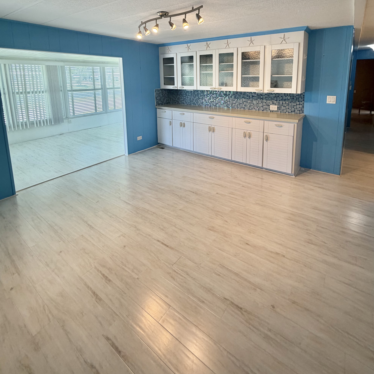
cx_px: 197
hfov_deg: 80.7
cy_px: 111
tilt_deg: -7.9
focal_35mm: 18
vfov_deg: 76.8
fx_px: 220
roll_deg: +0.7
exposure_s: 1/120
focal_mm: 2.22
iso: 125
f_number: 2.2
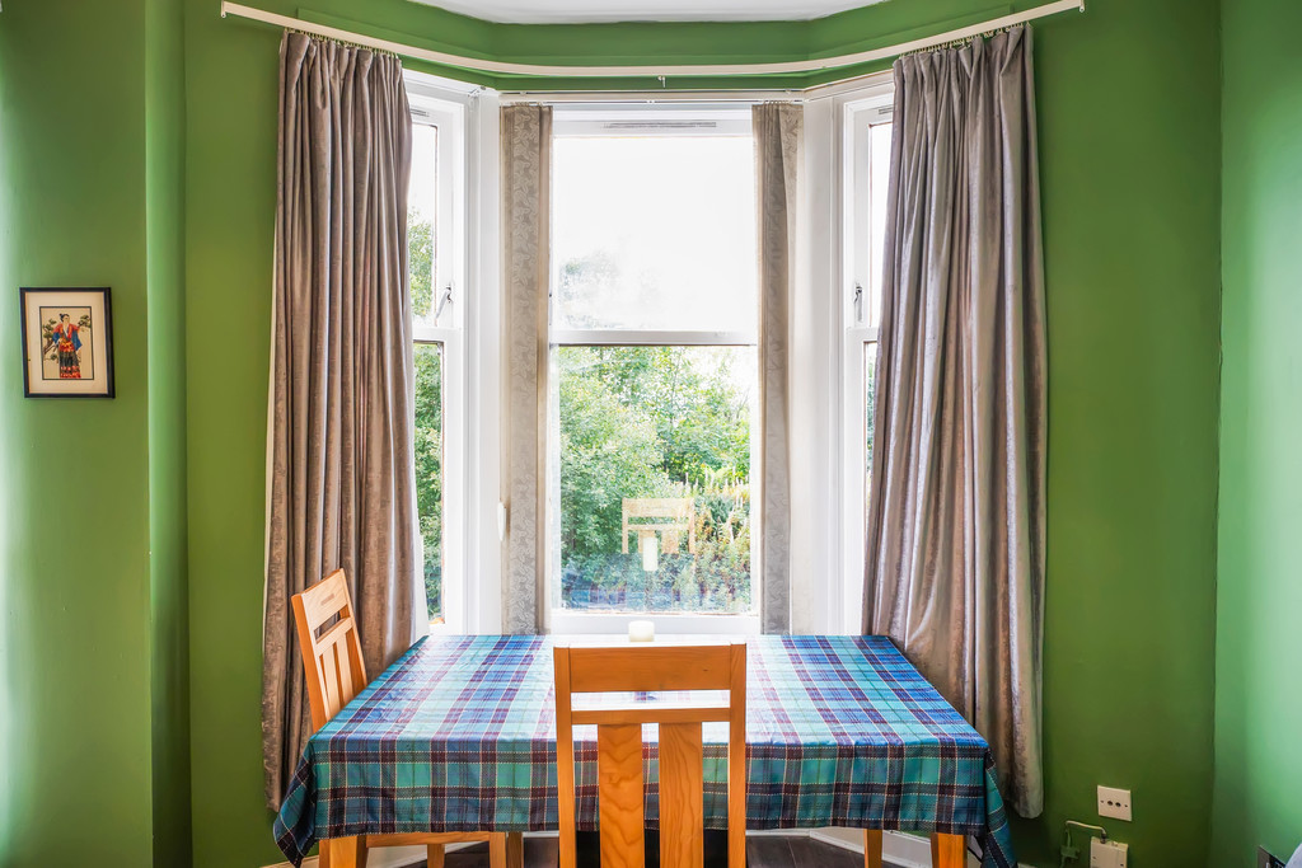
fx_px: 814
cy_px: 434
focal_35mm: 22
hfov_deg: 77.3
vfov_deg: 56.2
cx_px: 651
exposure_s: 1/60
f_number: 5.6
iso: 125
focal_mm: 15
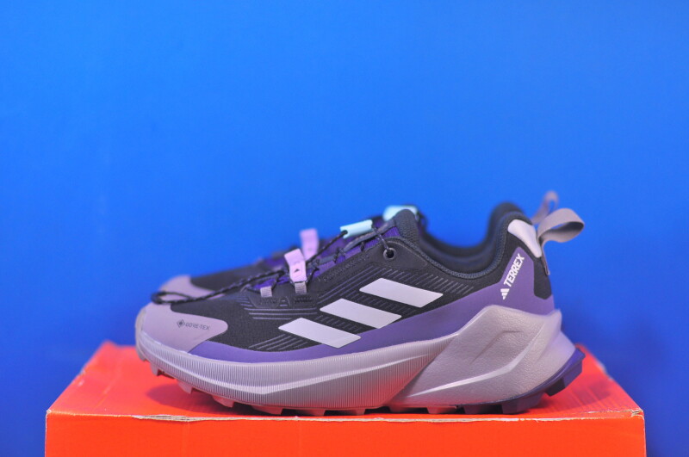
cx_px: 344
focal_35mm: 75
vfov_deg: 18.1
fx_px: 1433
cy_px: 228
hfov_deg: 27.0
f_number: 2.2
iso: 250
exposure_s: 1/320
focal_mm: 50
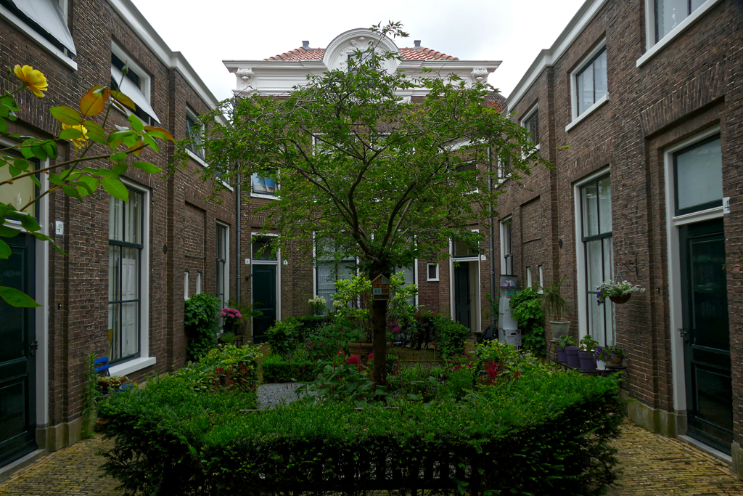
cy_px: 248
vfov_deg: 51.3
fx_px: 516
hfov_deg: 71.5
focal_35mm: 25
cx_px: 372
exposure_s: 1/1300
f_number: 2.8
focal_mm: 9.1
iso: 125
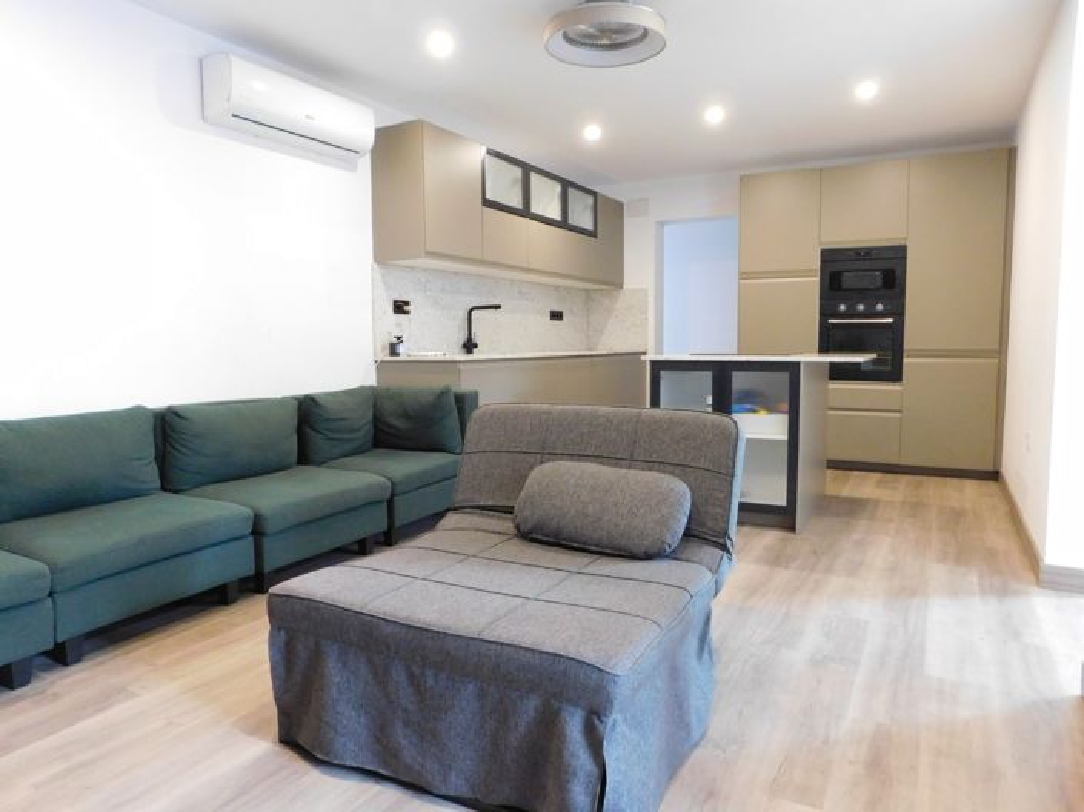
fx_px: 720
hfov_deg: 74.0
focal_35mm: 23
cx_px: 542
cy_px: 406
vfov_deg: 58.8
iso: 400
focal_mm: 4
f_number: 3
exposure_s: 1/15
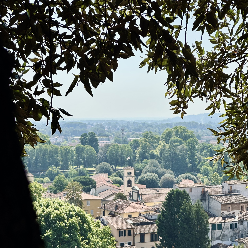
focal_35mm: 91
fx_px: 738
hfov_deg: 19.1
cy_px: 139
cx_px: 124
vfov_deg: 19.1
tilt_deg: -0.4
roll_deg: -2.5
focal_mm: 9
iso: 32
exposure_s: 1/758
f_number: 2.8
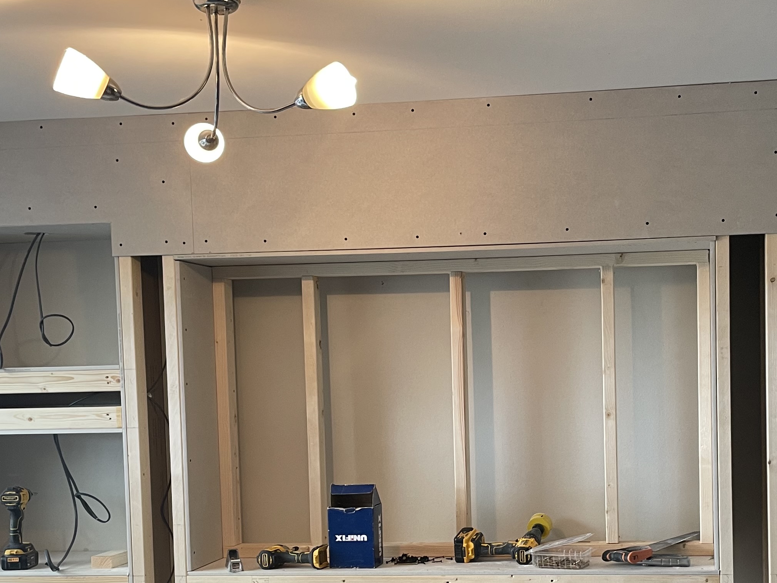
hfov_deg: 36.4
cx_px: 530
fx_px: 1167
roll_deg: +1.5
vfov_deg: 27.6
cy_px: 442
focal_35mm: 52
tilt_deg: -2.9
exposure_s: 1/50
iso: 80
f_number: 1.6
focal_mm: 4.2
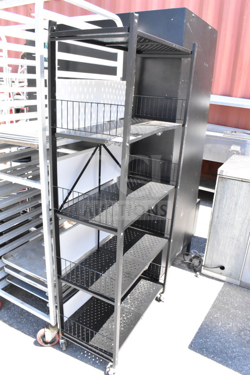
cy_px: 188
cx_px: 125
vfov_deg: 67.4
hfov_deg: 47.9
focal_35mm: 27
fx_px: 281
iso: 6400
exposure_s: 1/640
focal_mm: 18
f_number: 14
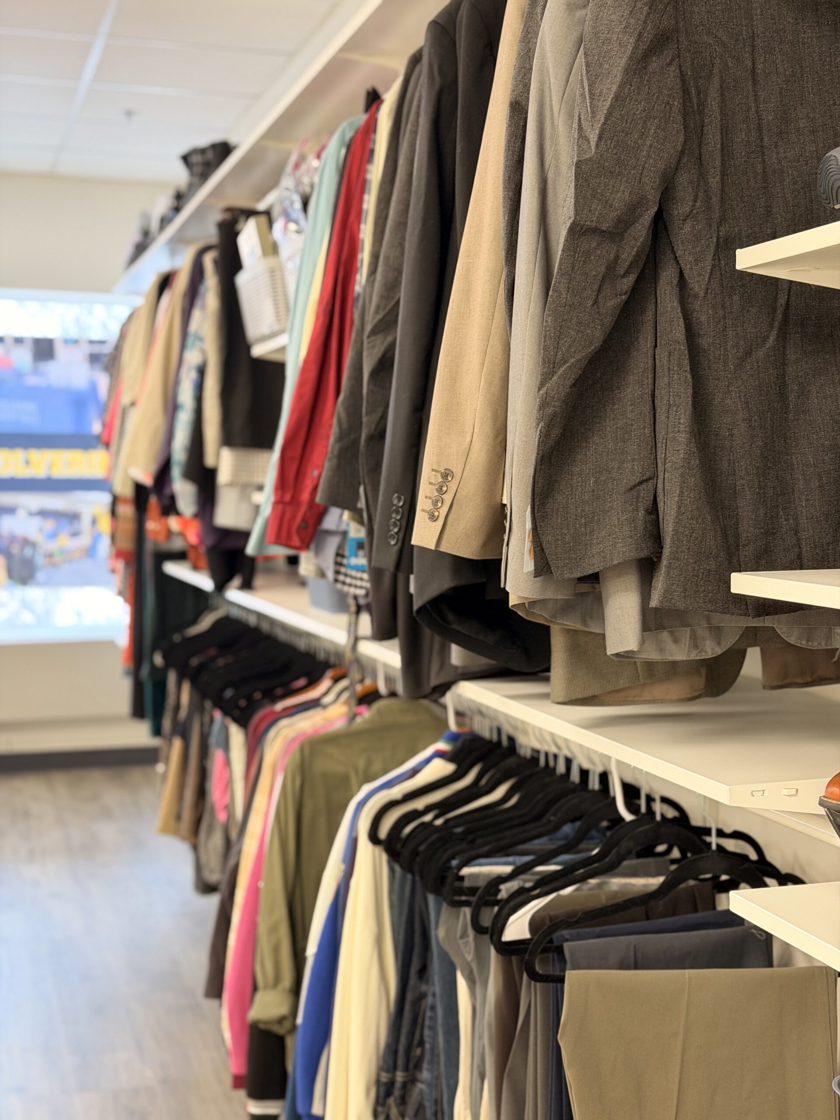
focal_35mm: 48
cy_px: 560
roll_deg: -1.0
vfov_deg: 39.7
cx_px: 420
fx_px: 1553
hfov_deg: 30.3
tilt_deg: -2.0
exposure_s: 1/60
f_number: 1.78
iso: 250
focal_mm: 6.76
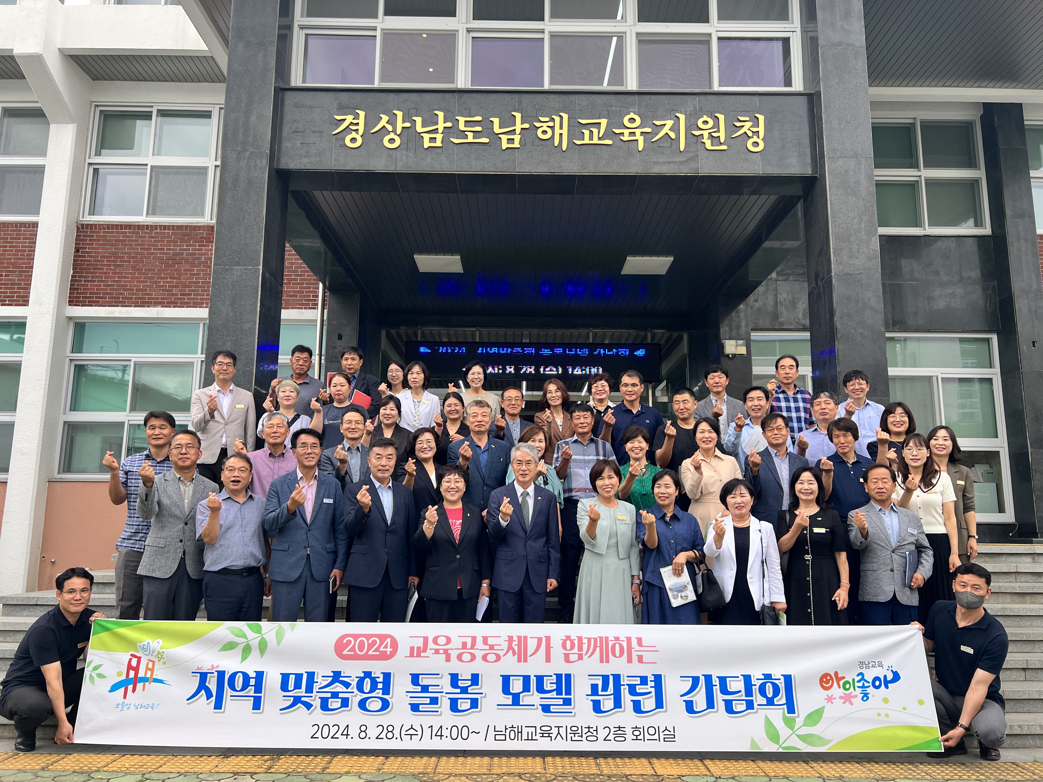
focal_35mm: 26
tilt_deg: +9.8
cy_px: 391
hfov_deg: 67.3
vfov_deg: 53.1
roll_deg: -0.4
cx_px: 522
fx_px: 783
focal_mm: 5.7
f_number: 1.5
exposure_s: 1/539
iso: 50
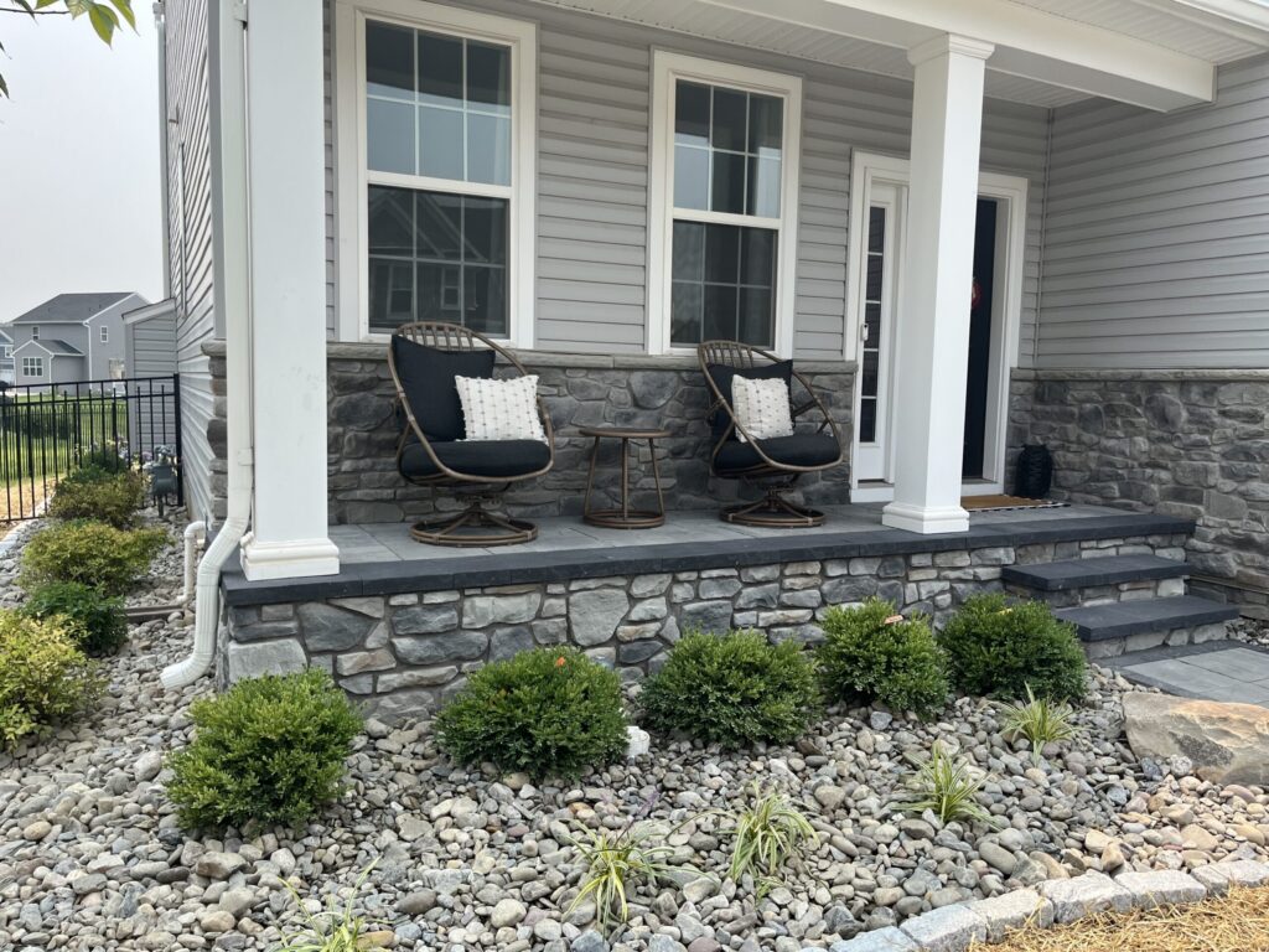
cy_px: 476
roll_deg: -1.5
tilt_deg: -5.1
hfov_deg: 67.3
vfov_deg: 53.1
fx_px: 953
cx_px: 634
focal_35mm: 26
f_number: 1.6
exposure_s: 1/1802
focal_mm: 5.1
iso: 50
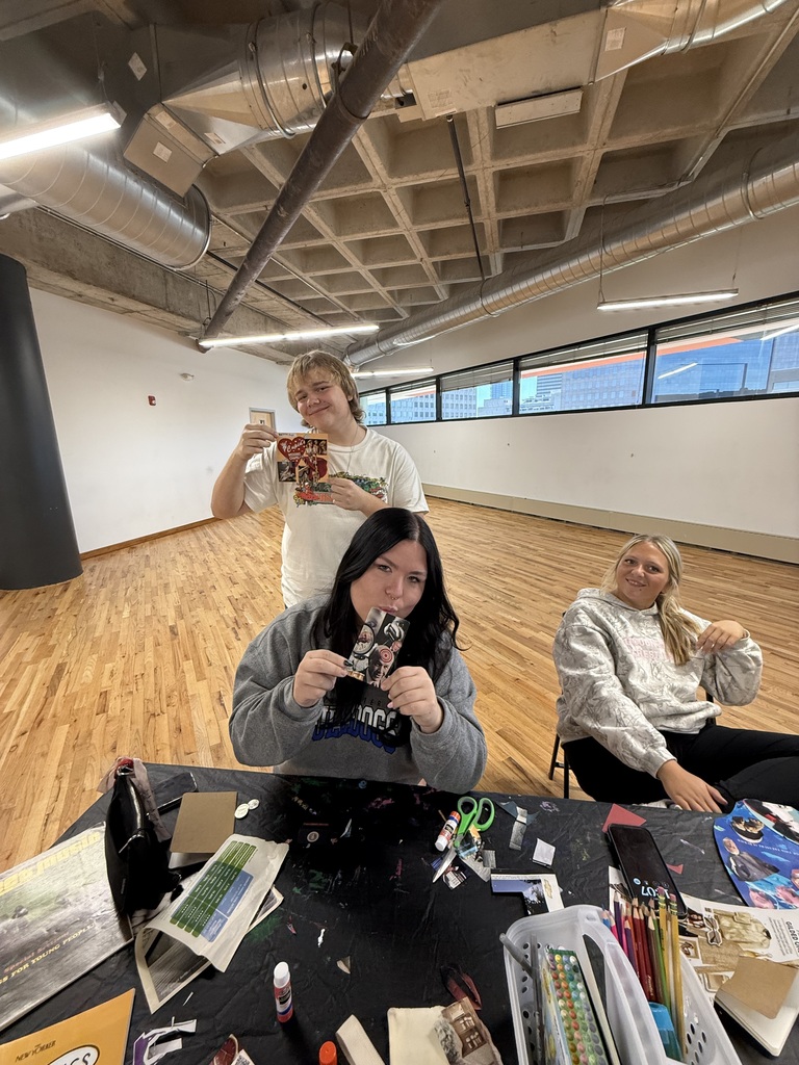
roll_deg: +0.9
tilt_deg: -12.0
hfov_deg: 85.7
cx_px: 400
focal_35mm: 14
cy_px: 532
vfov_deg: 102.1
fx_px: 431
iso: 250
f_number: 2.2
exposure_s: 1/120
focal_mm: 2.22
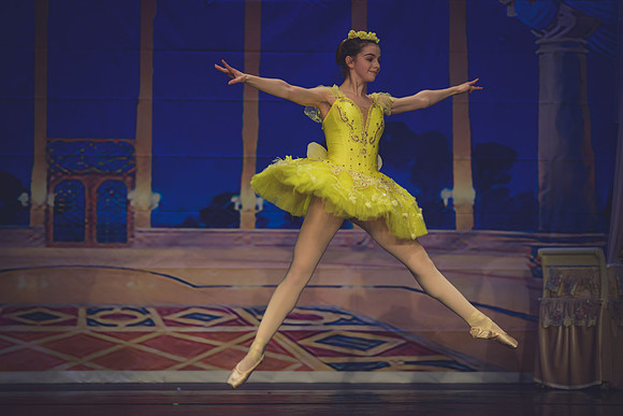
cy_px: 208
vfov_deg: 9.5
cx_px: 312
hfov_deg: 14.2
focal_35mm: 145
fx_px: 2510
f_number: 2.8
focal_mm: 145
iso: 500
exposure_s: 1/320
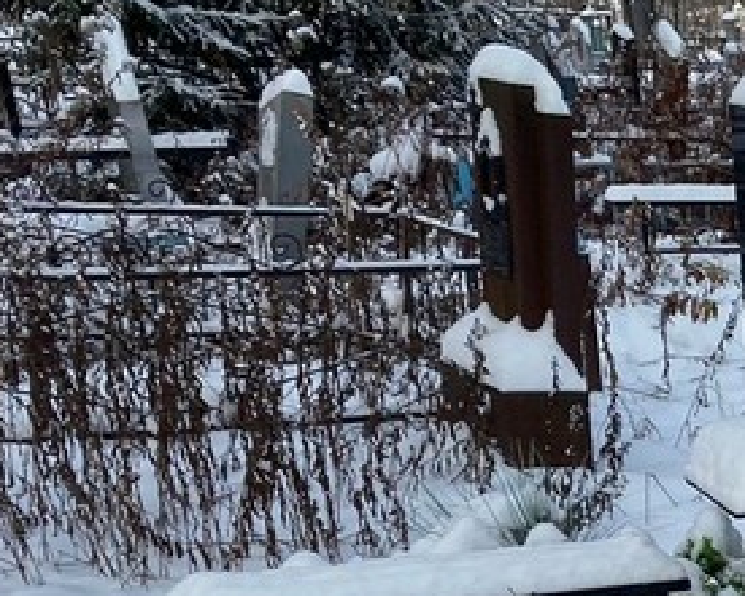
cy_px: 930
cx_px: 1360
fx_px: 2073
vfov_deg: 15.0
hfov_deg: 16.7
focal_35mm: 94
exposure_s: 1/1258
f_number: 1.8
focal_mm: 4.25
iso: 32
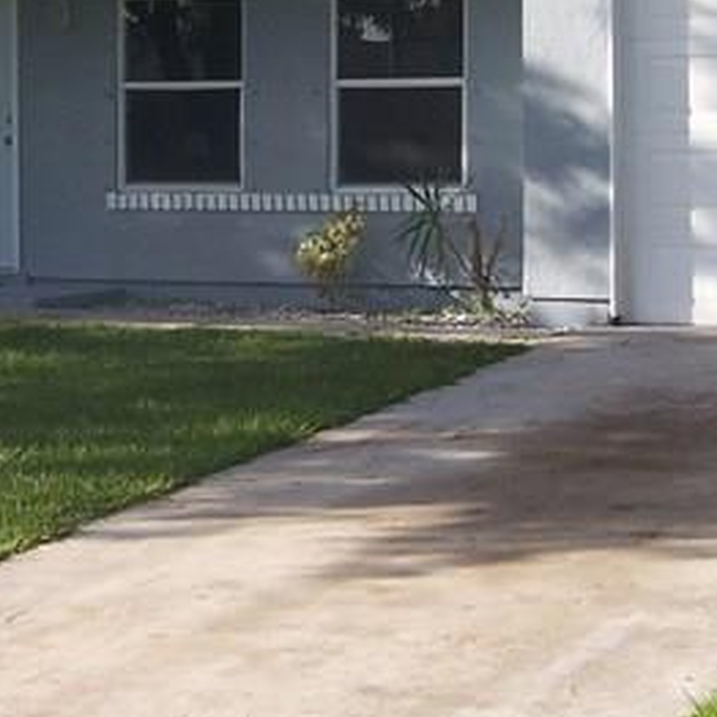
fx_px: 2671
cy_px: 123
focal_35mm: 114
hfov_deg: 15.2
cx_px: 192
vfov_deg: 15.2
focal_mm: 5.5
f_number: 3.4
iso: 80
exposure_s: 1/500
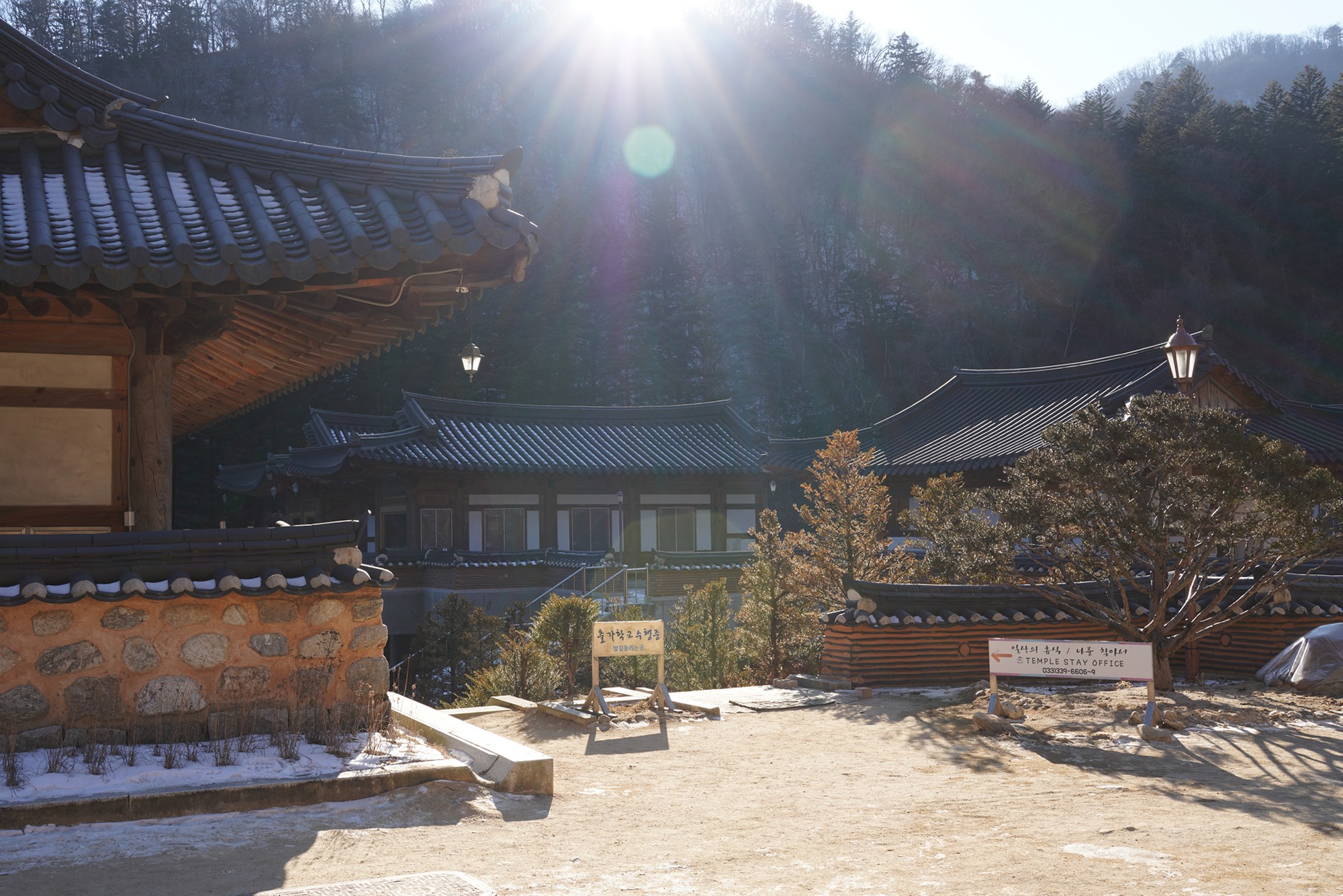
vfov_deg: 36.0
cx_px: 672
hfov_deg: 51.9
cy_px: 448
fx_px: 1380
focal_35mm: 37
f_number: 13
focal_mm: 37
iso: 200
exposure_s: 1/100
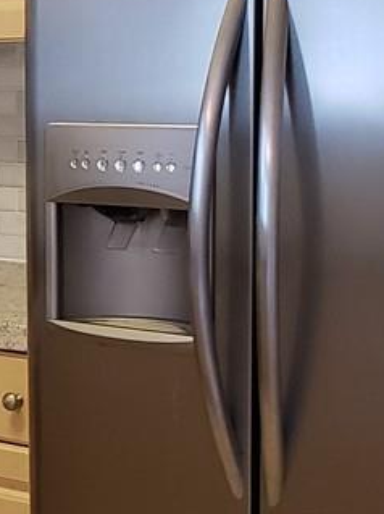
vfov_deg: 15.0
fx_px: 1940
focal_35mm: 131
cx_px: -550
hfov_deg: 9.9
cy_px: 325
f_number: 2.4
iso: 250
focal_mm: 4.3
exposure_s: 1/24
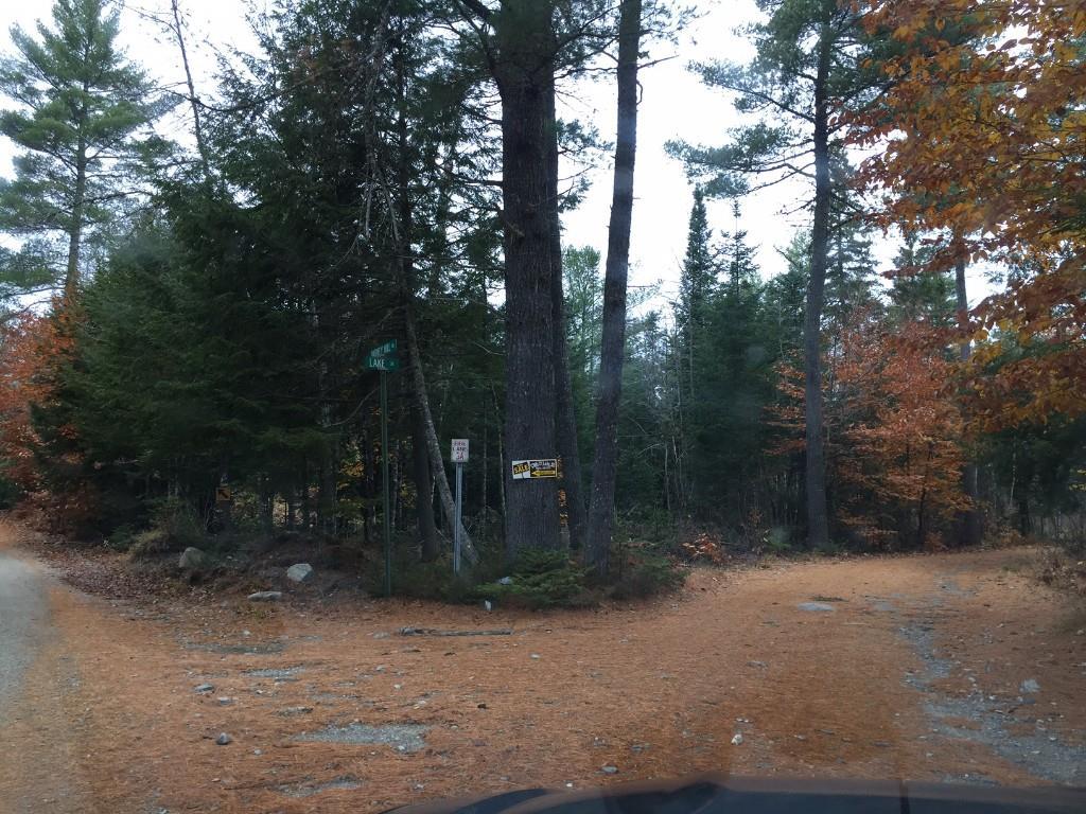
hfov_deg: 61.7
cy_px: 407
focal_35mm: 29
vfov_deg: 48.2
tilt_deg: +8.0
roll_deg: -0.8
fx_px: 910
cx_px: 543
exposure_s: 1/120
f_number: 2.2
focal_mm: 4.15
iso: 50
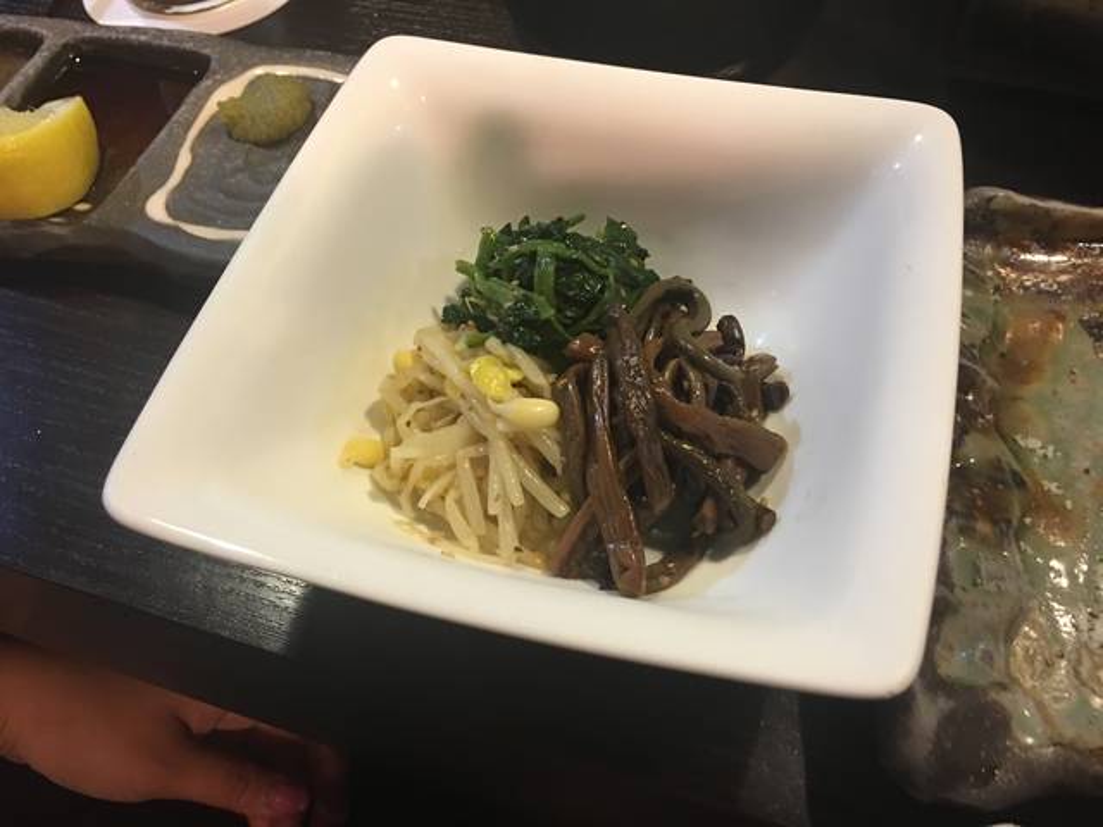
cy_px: 414
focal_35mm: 29
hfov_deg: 61.7
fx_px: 924
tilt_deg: -57.0
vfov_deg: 48.2
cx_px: 552
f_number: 2.2
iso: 80
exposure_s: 1/10
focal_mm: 4.15
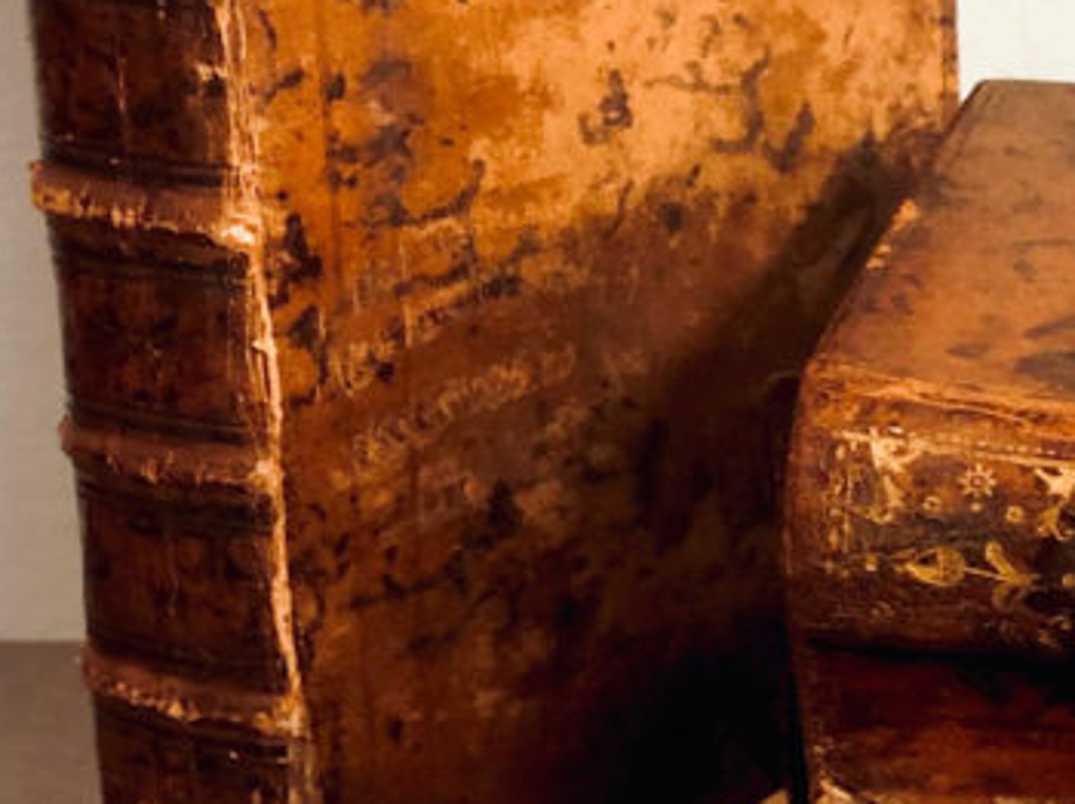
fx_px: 2545
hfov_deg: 22.2
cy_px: 476
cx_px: 1259
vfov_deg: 18.0
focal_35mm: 82
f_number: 1.8
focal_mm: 3.99
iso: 80
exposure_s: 1/17
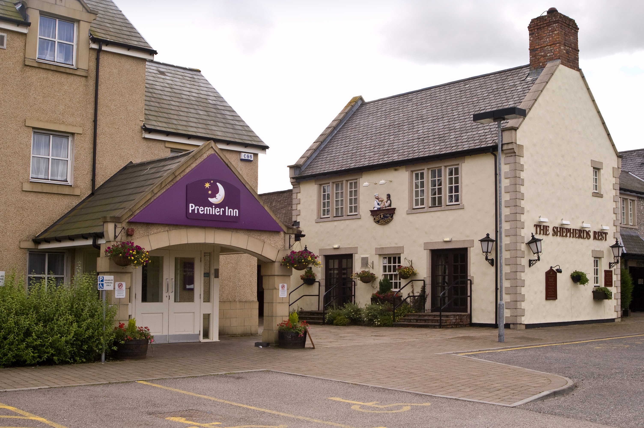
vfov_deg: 31.8
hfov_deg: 46.4
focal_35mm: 42
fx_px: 751
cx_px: 322
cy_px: 214
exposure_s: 1/80
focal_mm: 28
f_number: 11
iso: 200
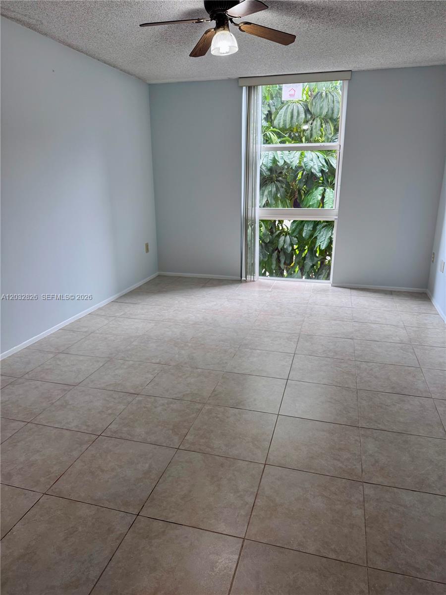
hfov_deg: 56.8
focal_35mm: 24
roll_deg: +0.4
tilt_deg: -17.7
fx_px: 412
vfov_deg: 71.6
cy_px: 298
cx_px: 223
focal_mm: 6.76
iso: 160
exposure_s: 1/120
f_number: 1.78
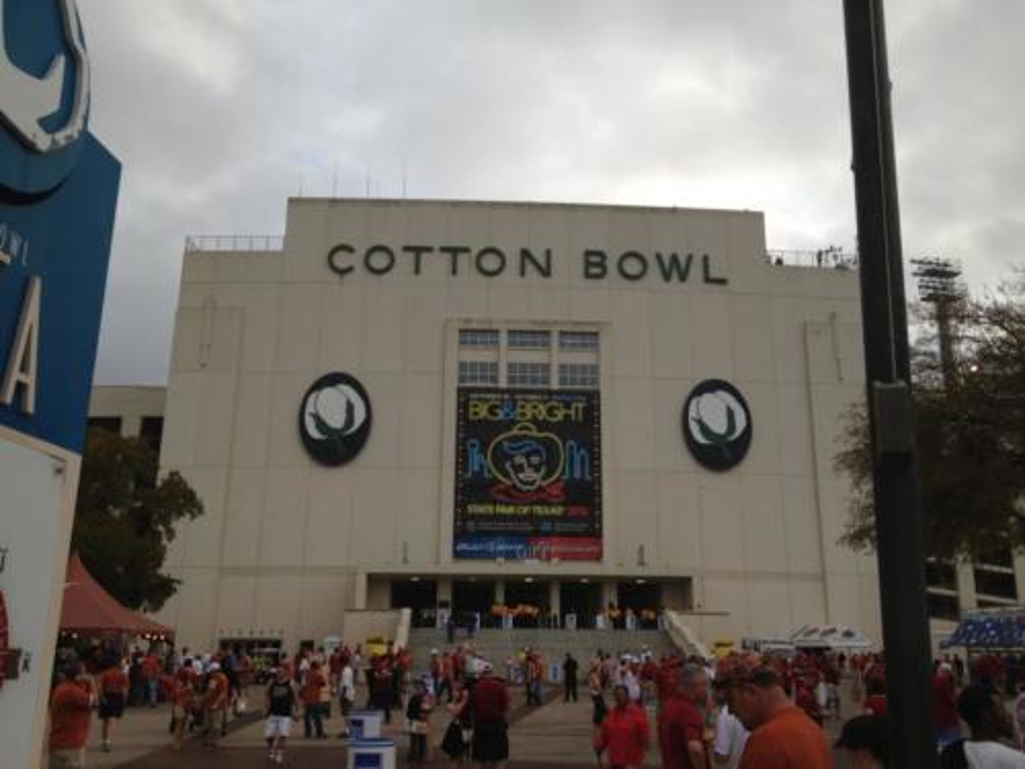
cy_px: 384
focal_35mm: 35
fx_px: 1036
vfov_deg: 40.7
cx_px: 512
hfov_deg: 52.6
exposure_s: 1/1381
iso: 64
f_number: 2.4
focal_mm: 4.28
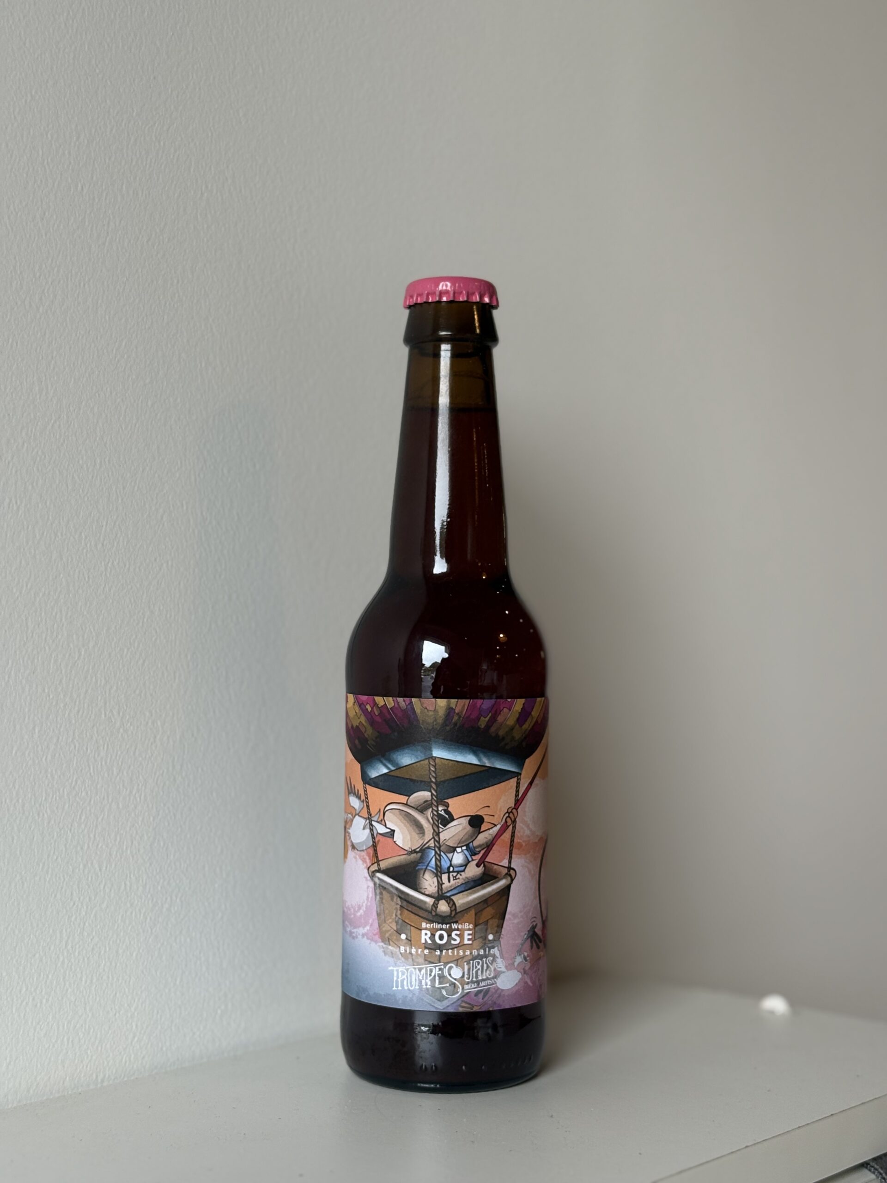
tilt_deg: +0.3
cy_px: 592
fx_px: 1777
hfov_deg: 28.0
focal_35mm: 52
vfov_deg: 36.8
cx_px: 444
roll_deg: +0.5
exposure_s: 1/165
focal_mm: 5.96
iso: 64
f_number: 1.6
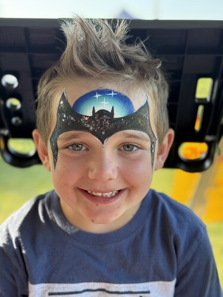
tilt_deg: -13.7
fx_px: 412
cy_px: 148
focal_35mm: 48
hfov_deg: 30.3
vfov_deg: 39.7
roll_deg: +1.2
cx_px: 112
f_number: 1.78
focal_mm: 6.76
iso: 100
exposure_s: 1/242
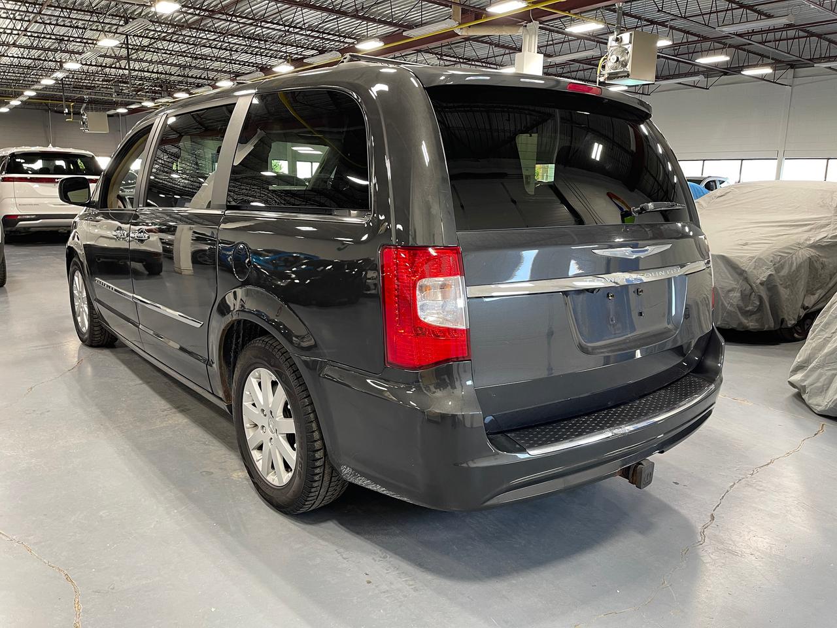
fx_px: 604
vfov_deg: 54.9
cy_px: 314
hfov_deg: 69.4
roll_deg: -1.6
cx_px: 418
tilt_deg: -12.5
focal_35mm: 25
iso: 125
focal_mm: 5.1
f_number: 1.6
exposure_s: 1/60
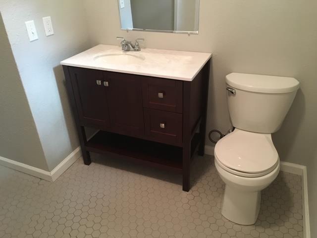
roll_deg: +1.9
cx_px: 158
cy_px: 119
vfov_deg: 48.2
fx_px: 266
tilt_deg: -29.0
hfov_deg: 61.7
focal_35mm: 29
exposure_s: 1/15
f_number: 2.2
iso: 200
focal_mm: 4.15
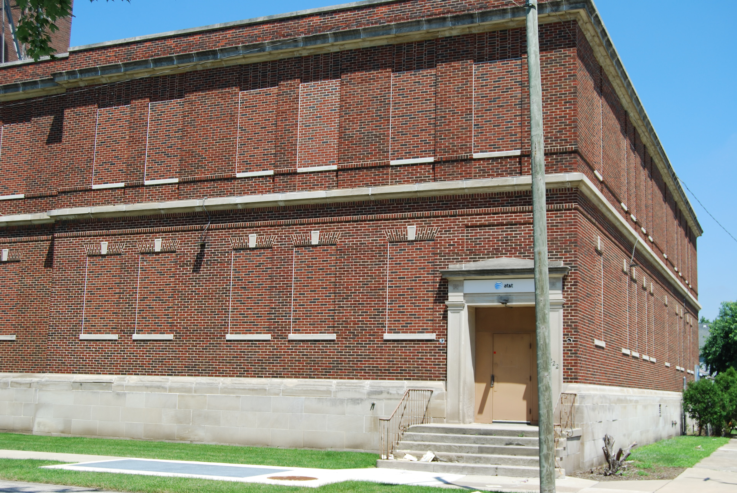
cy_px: 246
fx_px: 922
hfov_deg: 43.6
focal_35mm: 45
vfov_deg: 29.9
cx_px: 368
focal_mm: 30
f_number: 7.1
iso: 100
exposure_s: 1/200
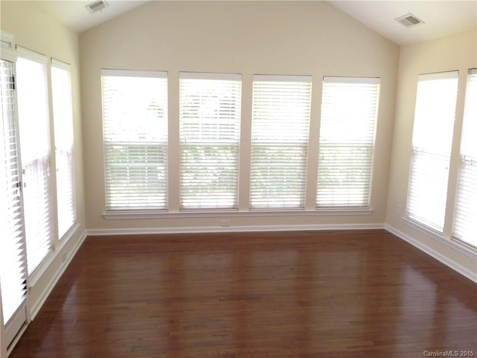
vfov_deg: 42.9
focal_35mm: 33
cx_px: 238
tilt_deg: -8.2
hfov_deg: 55.4
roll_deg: +0.5
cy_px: 179
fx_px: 455
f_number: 2.4
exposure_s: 1/20
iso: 50
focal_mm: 4.12
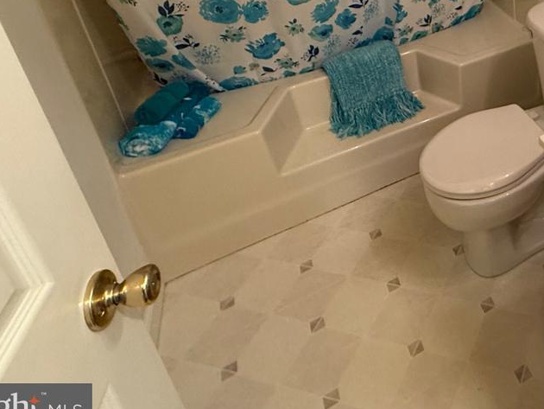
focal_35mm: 32
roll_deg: +1.1
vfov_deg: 37.5
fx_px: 503
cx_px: 562
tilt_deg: -21.9
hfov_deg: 46.1
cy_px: -34
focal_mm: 2.22
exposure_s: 1/60
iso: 400
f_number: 2.2
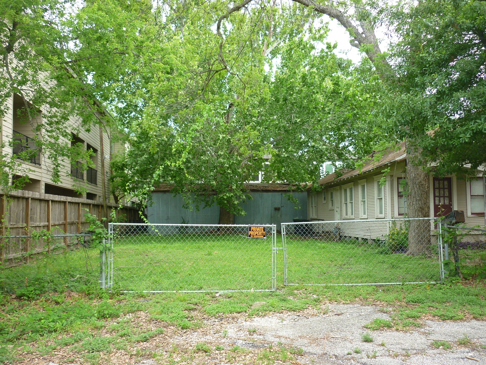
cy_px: 182
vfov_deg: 42.9
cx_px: 243
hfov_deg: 55.4
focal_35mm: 33
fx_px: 463
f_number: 2.8
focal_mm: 5.5
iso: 80
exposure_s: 1/160
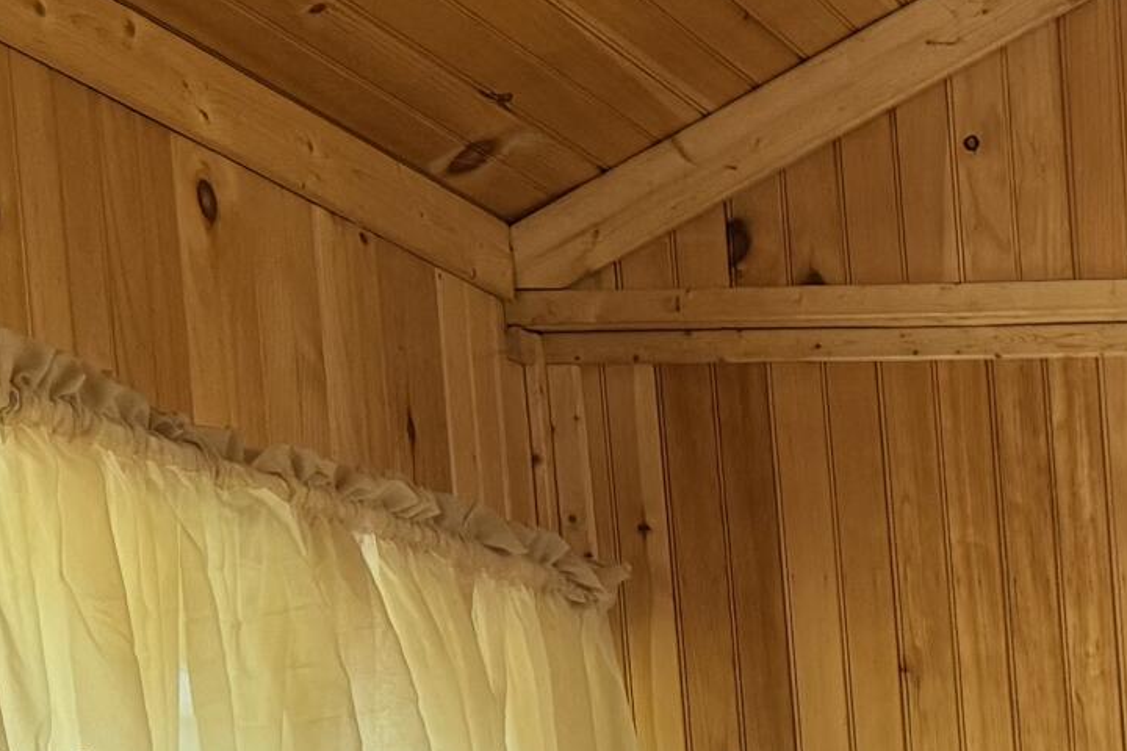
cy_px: 1502
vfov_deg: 11.8
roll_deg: +1.0
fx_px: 3256
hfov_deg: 16.1
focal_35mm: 104
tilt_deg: -7.5
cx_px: 2118
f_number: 1.78
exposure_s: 1/120
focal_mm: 6.76
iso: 320
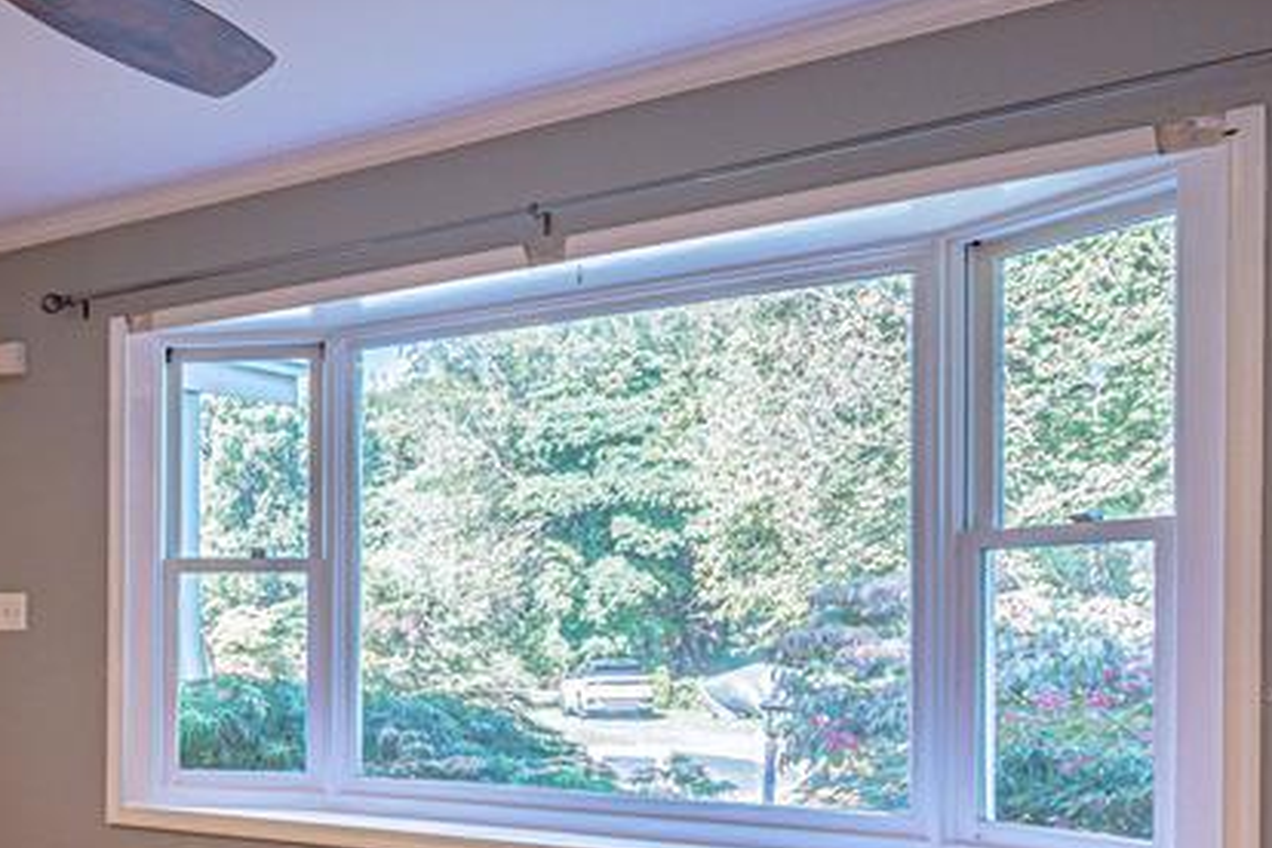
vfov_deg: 31.3
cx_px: 18
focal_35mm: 42
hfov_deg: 40.9
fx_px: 1484
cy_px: 639
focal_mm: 16
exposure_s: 1/1600
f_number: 4
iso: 1250
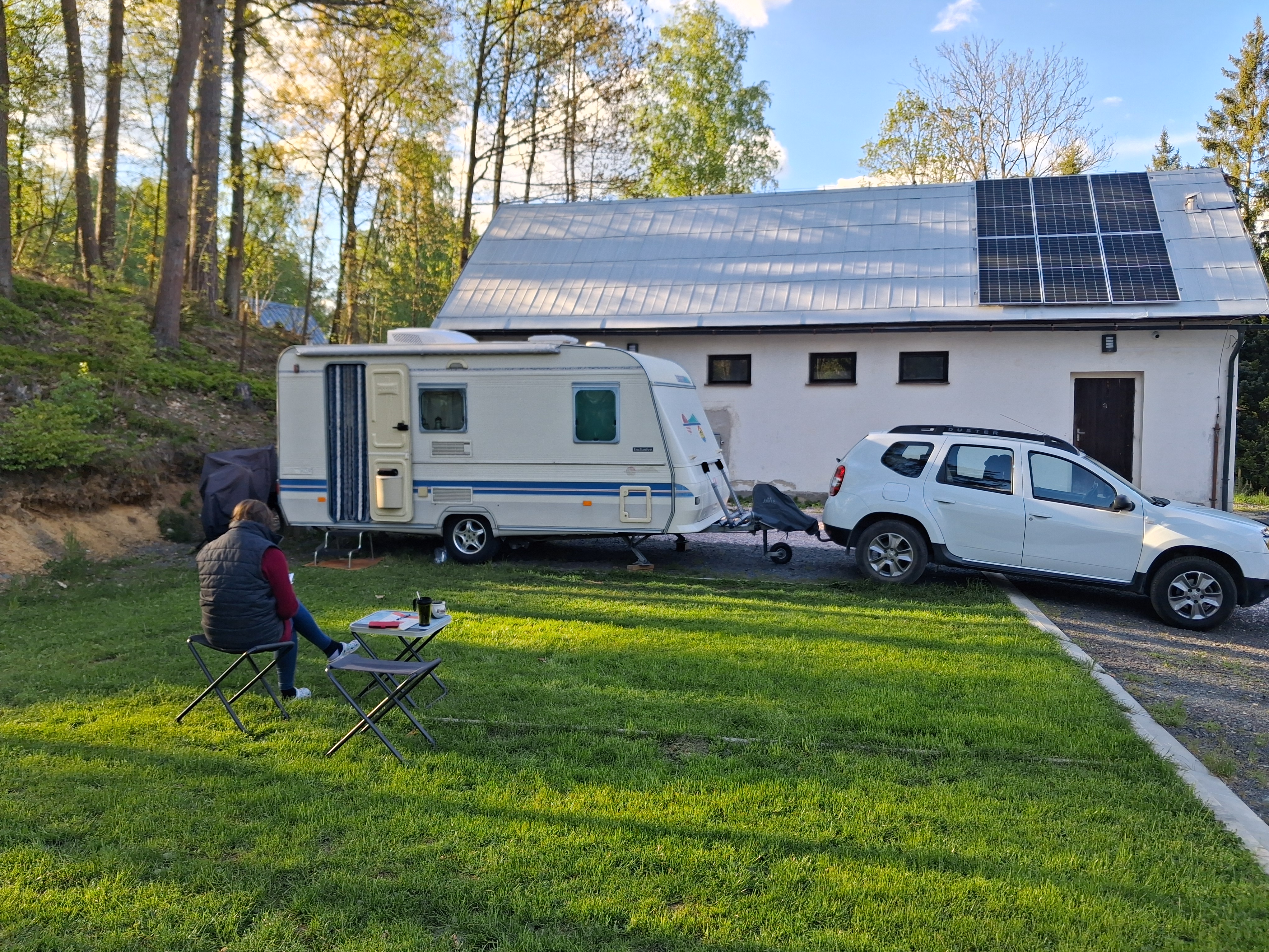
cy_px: 476
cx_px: 634
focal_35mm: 27
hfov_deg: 65.3
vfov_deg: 51.4
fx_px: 990
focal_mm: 4
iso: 20
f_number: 1.8
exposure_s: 1/162
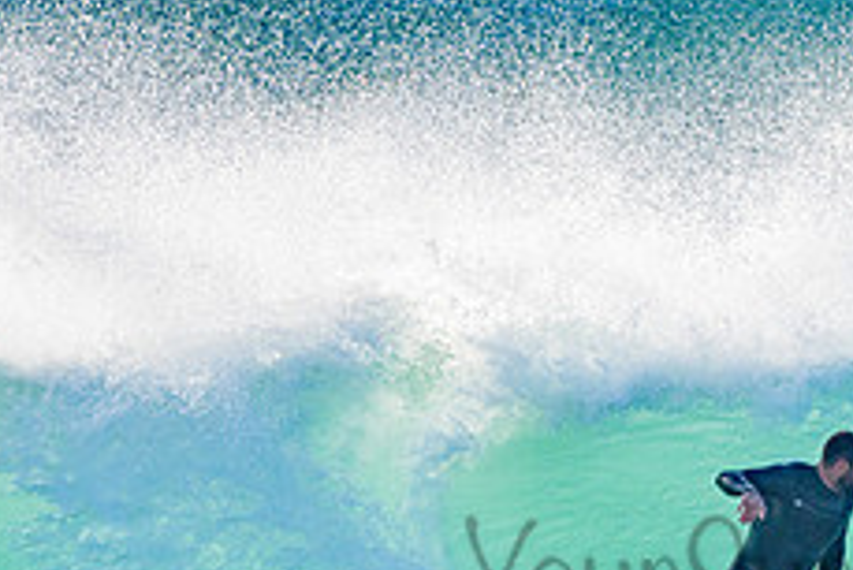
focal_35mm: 1555
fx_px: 36867
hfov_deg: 1.3
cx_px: 605
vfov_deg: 0.9
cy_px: 553
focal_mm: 500
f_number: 5.6
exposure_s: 1/2000
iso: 280
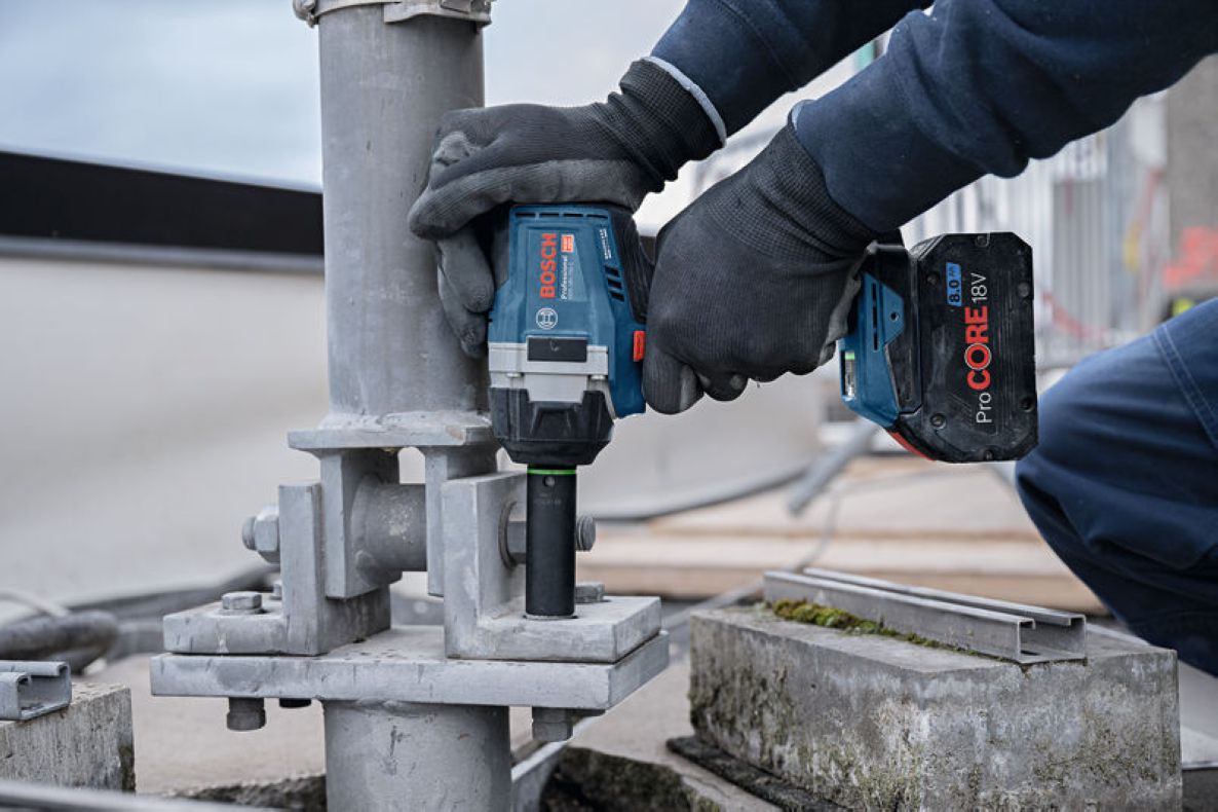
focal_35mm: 48
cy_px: 406
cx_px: 609
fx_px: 1623
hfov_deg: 41.1
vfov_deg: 28.1
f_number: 4.5
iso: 800
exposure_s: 1/640
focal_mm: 48
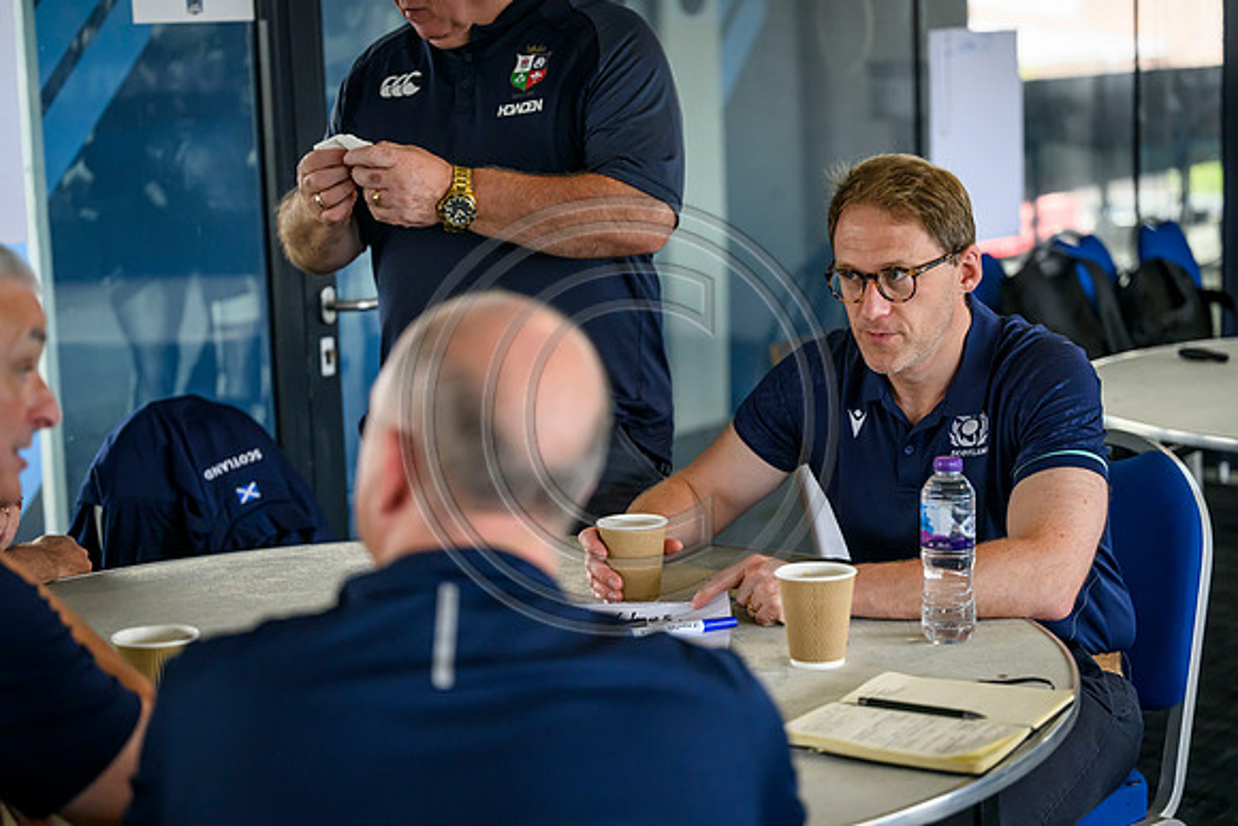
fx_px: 2408
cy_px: 413
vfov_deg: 19.5
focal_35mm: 70
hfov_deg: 28.8
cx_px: 619
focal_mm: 70
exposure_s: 1/800
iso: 2500
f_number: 2.8
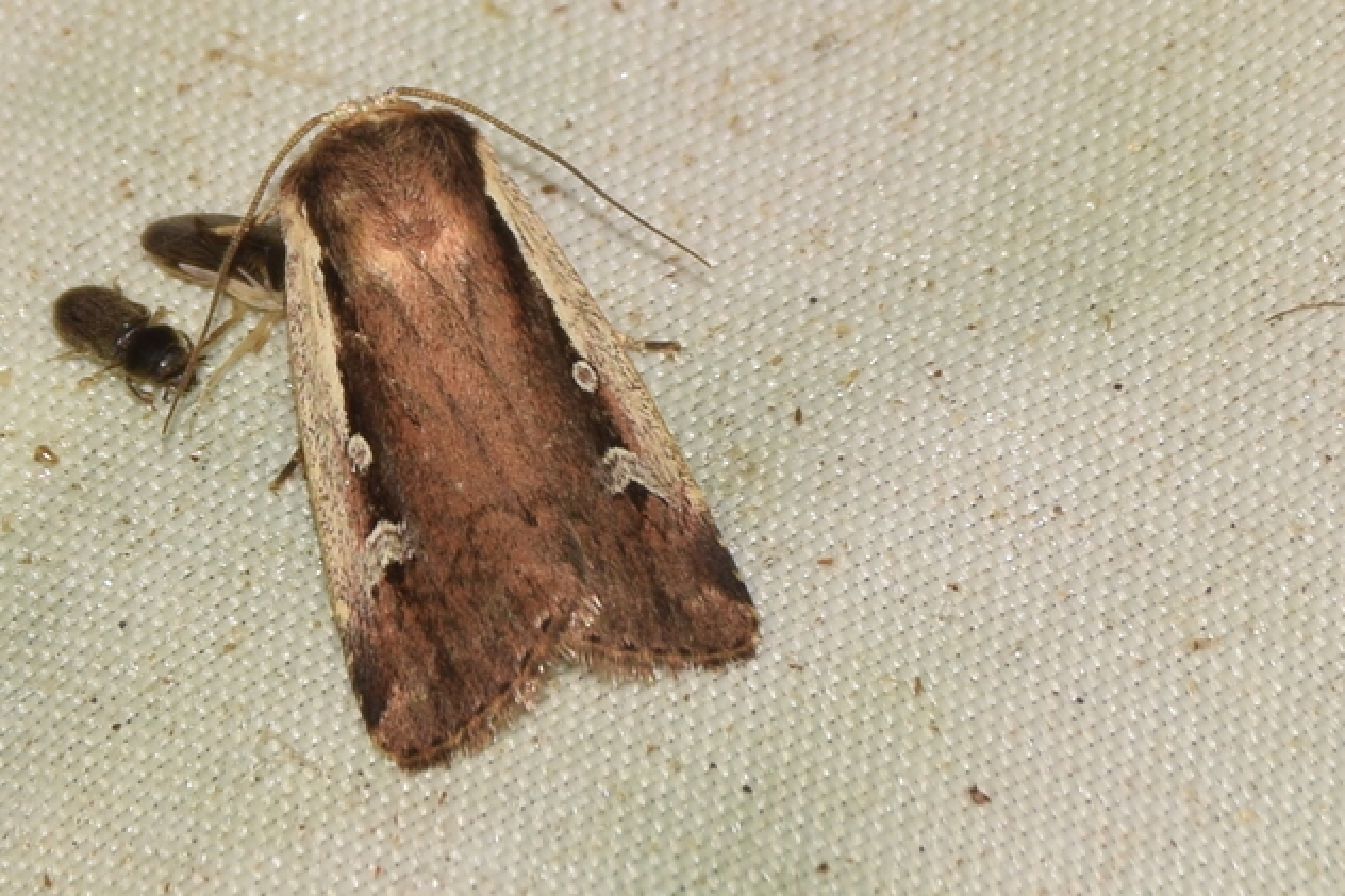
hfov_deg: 6.5
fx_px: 11914
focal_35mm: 319
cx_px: 383
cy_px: 328
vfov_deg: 4.3
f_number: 13
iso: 100
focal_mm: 140
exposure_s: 1/60
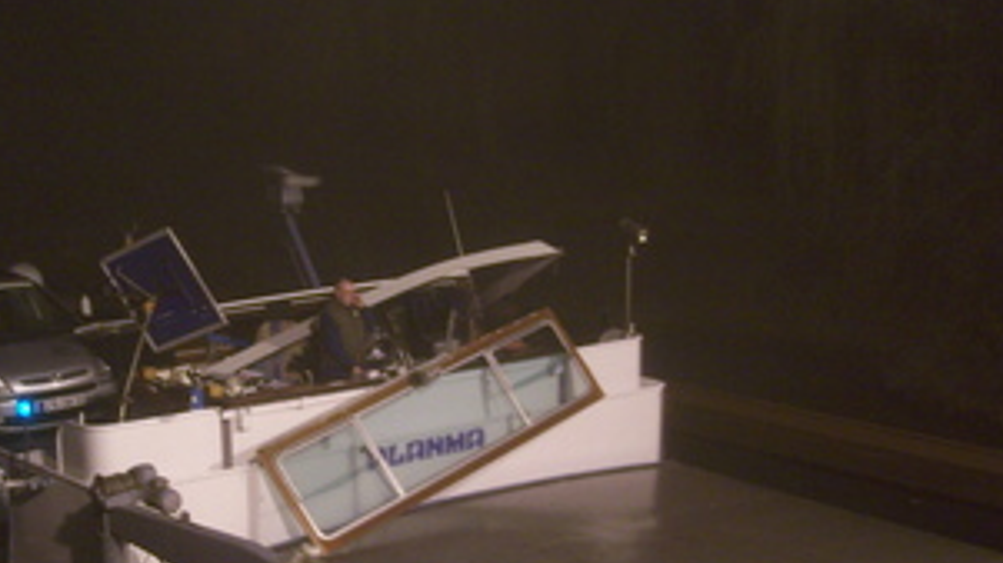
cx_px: 363
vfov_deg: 21.7
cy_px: 366
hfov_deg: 37.6
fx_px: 1462
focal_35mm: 55
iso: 140
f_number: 2.8
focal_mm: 6.3
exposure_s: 1/8
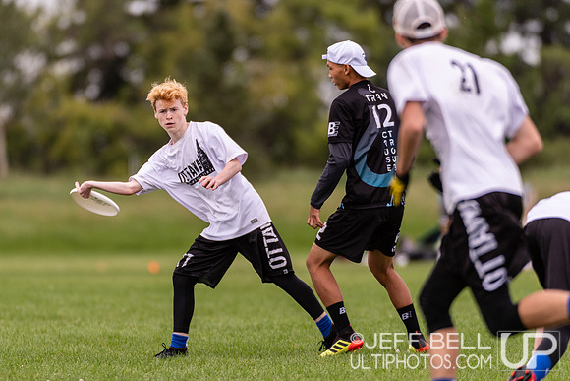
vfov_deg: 1.9
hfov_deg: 2.9
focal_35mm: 714
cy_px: 169
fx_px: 11305
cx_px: 224
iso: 360
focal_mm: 360
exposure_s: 1/1000
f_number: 4
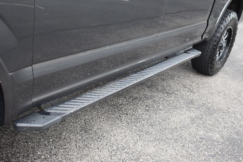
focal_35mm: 46
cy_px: 81
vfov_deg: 29.0
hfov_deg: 42.3
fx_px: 314
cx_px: 122
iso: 560
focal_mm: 31
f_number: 4.2
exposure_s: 1/250
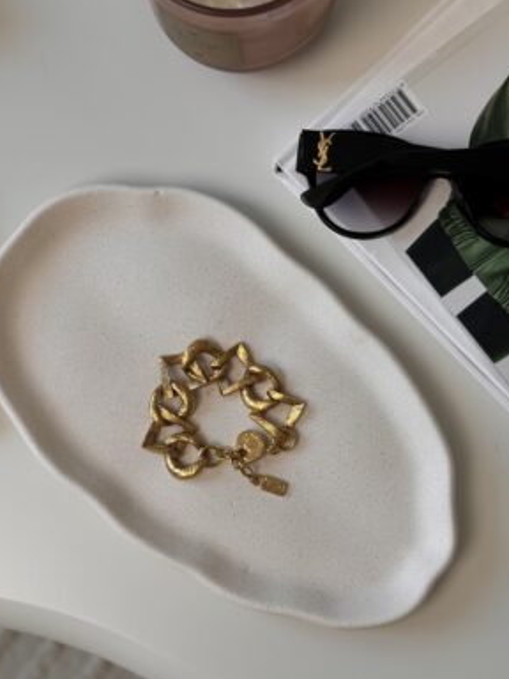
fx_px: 980
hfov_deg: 29.1
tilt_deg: -84.4
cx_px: 249
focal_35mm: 50
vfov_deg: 38.2
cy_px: 347
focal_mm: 6.76
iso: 64
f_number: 1.78
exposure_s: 1/266
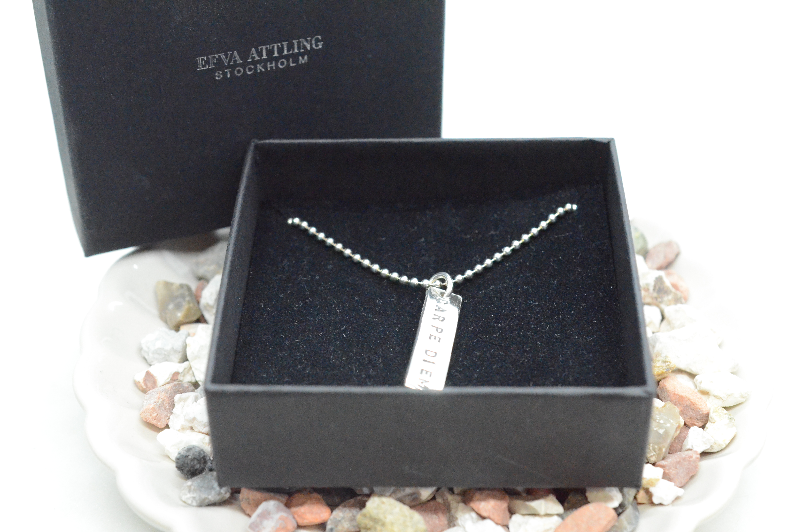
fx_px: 1337
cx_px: 402
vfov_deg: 22.5
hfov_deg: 33.5
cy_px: 266
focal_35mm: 60
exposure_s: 1/800
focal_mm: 40
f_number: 6.3
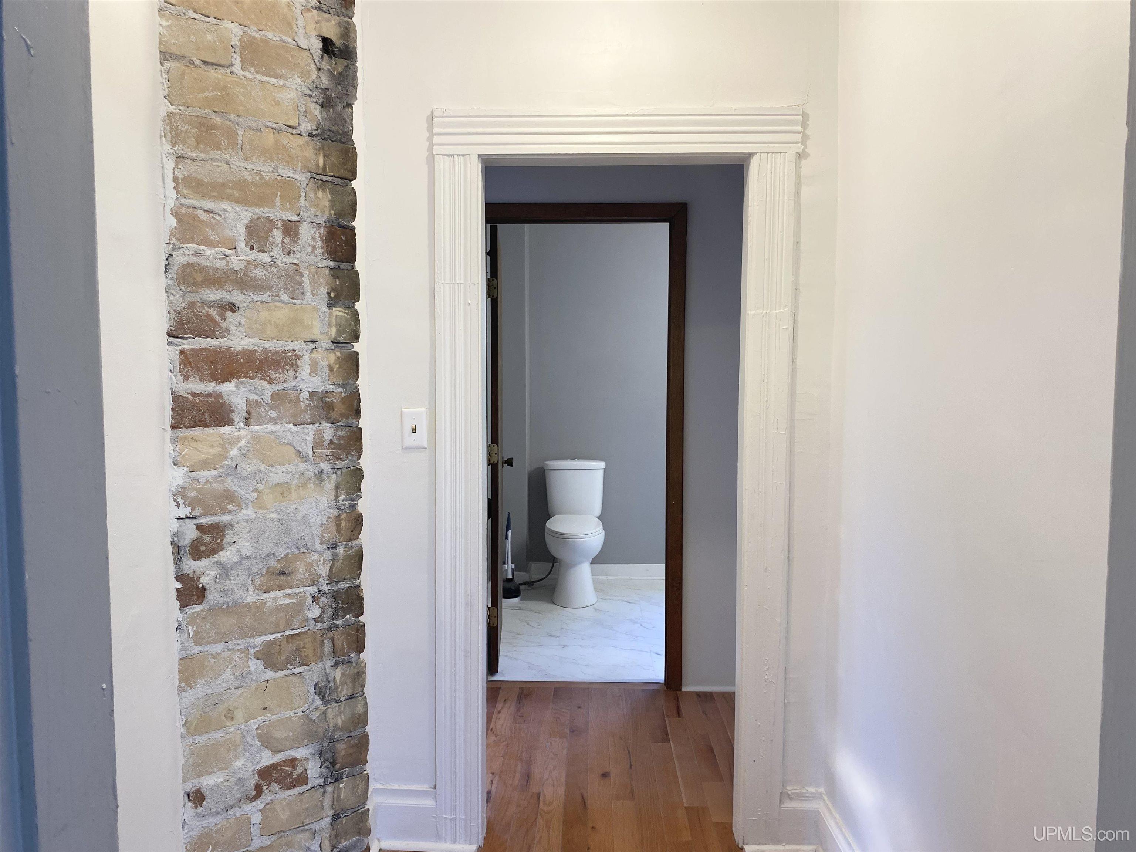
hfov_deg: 67.3
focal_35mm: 26
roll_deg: -0.3
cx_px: 568
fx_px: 853
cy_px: 426
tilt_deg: -3.2
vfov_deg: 53.1
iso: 100
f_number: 1.8
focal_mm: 4.25
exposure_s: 1/120
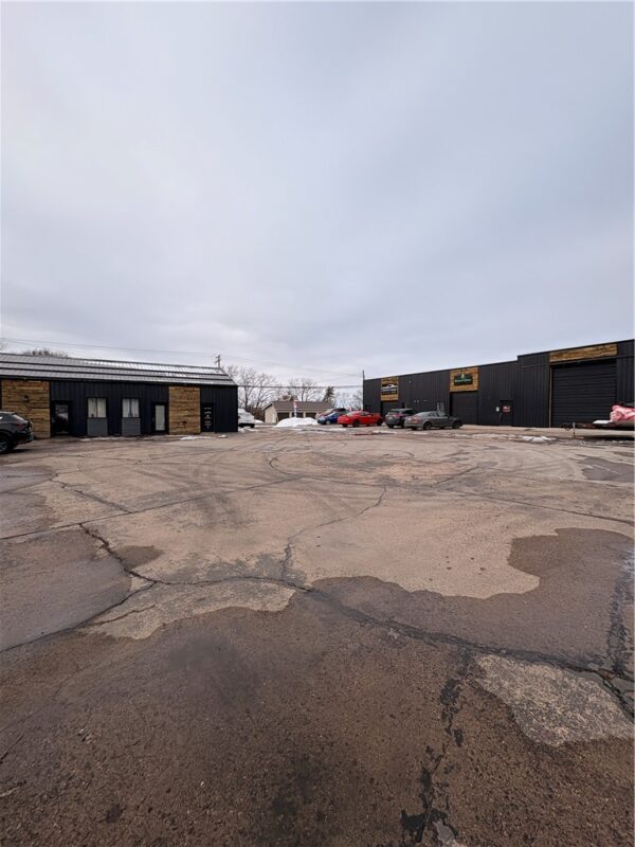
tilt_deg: -1.3
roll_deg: -0.2
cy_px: 424
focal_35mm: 14
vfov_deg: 102.1
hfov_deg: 85.7
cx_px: 318
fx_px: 342
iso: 50
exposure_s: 1/2494
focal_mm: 2.22
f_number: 2.2
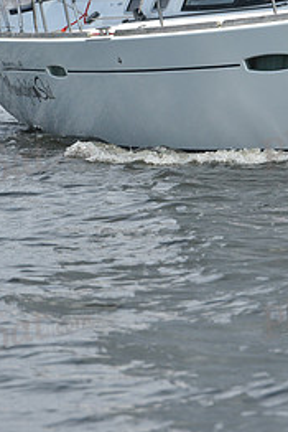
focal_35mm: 431
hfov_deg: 3.2
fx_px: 5165
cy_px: 68
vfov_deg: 4.8
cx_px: 177
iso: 320
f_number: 9
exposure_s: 1/1250
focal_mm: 195
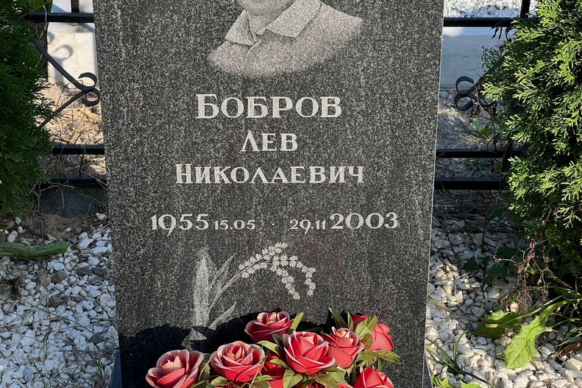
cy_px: 175
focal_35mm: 81
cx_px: 289
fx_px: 1309
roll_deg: -0.4
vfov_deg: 16.8
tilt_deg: -28.2
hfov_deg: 25.1
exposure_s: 1/193
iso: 32
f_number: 2.8
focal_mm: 9
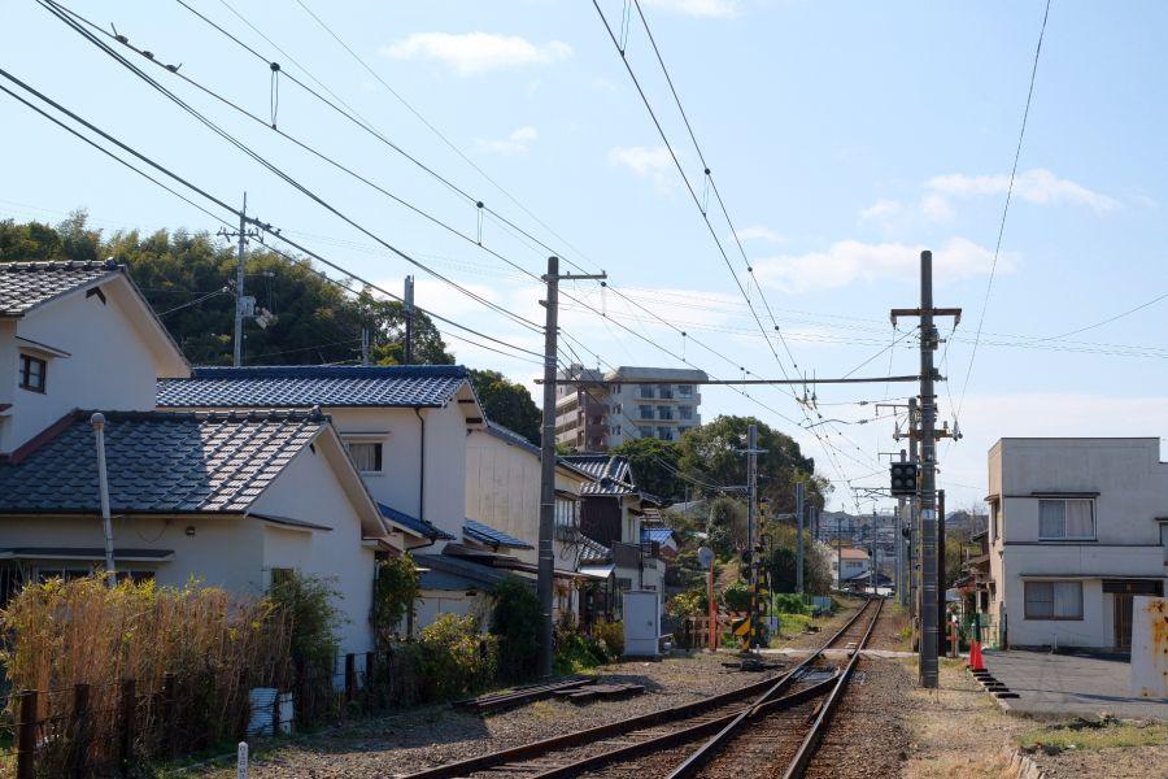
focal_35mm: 51
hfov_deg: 38.9
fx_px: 1655
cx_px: 584
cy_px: 390
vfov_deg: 26.5
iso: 400
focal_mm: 34.3
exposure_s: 1/800
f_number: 8
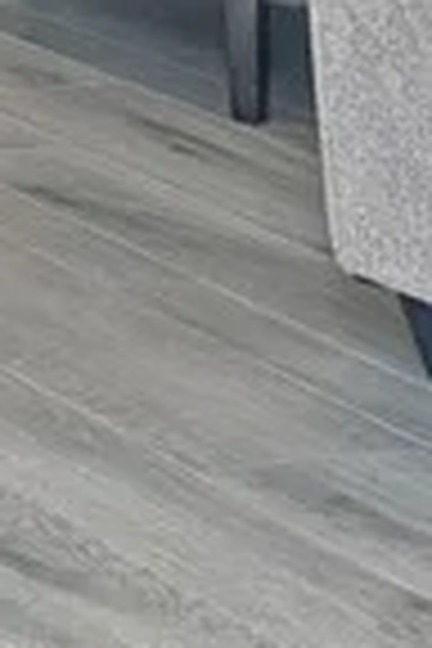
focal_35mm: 177
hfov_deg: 5.9
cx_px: -1548
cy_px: -940
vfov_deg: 10.1
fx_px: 3186
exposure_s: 1/203
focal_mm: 6.76
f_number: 1.78
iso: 64
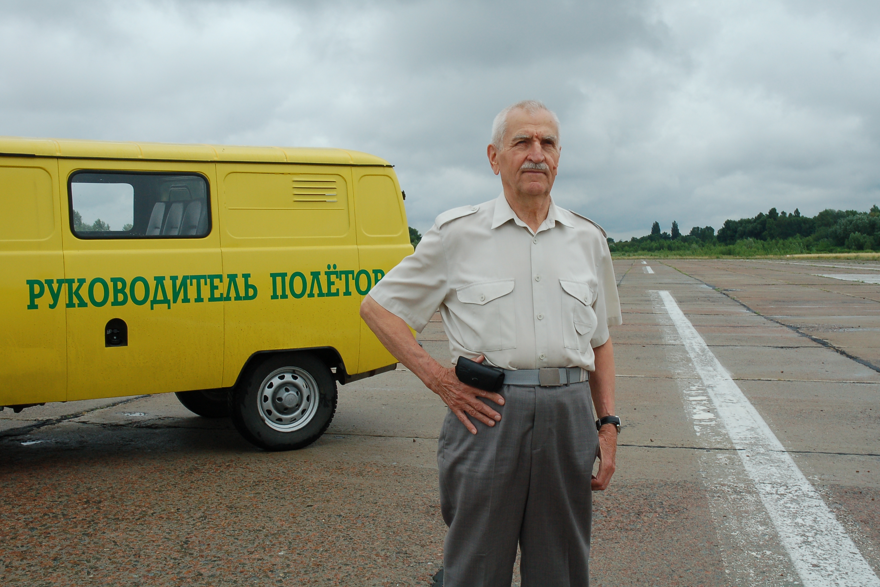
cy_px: 289
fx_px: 1015
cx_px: 441
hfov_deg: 46.9
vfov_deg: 32.3
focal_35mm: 42
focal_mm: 27
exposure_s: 1/80
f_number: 11
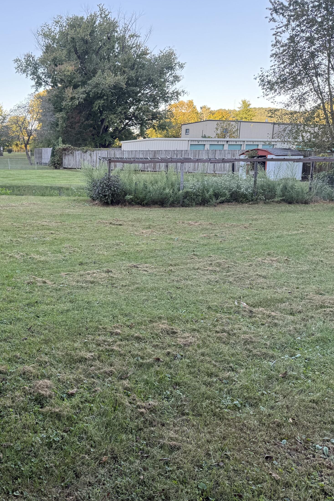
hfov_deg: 36.3
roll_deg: +0.5
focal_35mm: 34
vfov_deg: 55.8
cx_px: 28
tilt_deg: -10.9
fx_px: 473
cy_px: 250
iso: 100
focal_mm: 6.76
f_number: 1.78
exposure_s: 1/241
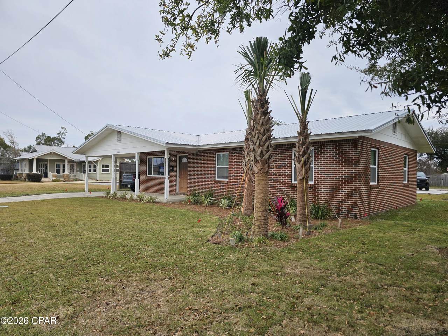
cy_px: 168
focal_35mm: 23
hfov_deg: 73.9
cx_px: 224
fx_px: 298
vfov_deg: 58.9
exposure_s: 1/682
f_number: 1.7
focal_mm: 6.3
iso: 10
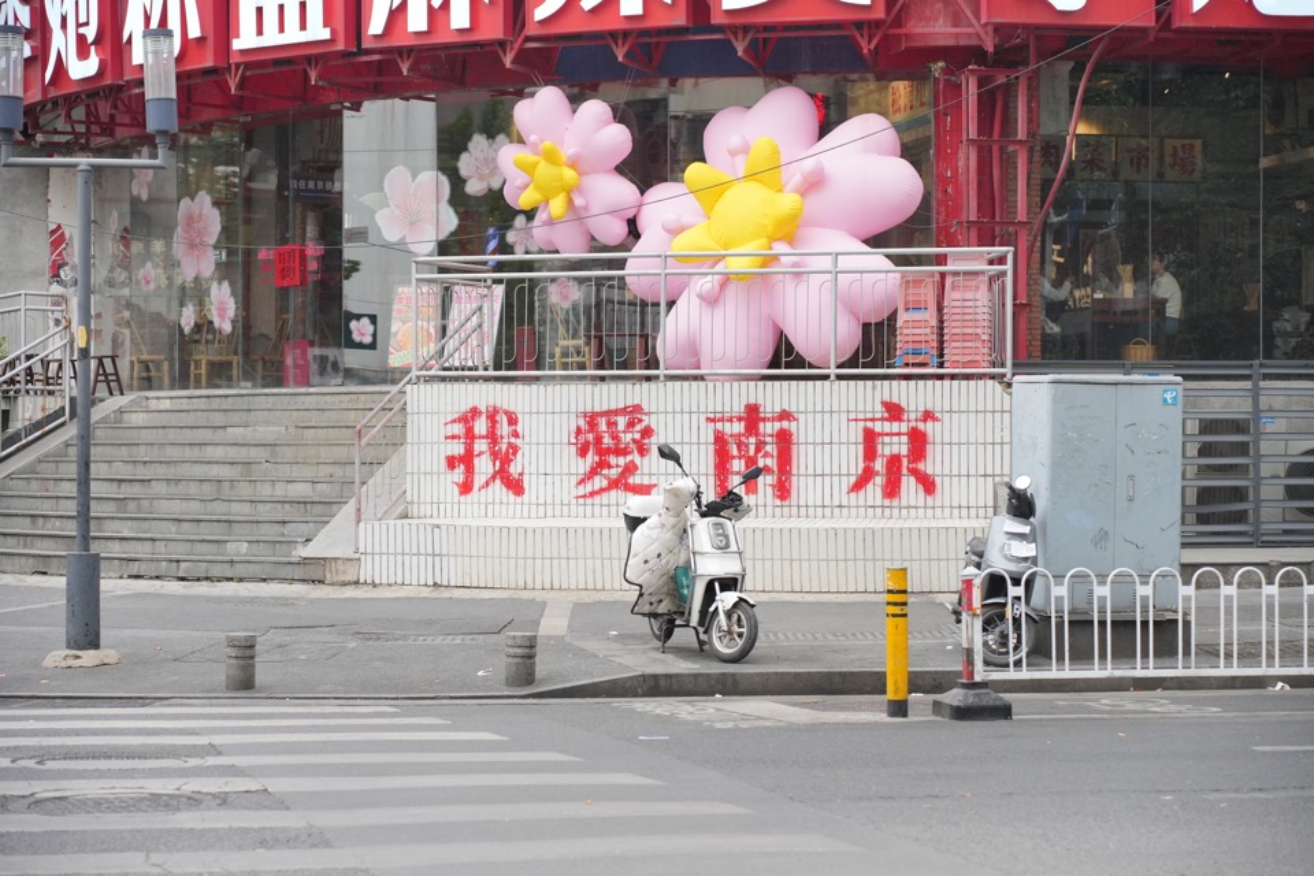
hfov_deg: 27.0
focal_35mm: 75
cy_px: 438
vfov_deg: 18.2
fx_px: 2737
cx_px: 657
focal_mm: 75
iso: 2500
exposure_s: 1/6400
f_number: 4.5
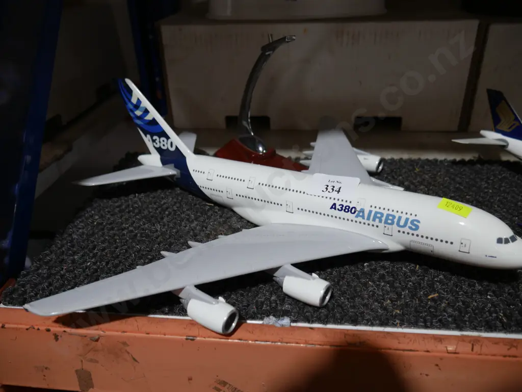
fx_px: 422
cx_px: 261
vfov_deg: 49.8
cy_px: 196
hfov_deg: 63.4
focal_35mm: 28
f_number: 3.5
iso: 200
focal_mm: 14
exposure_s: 1/80
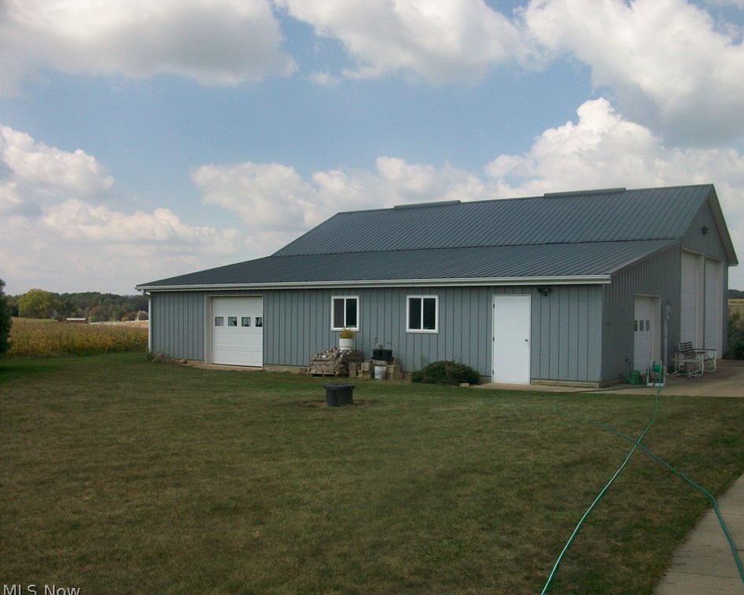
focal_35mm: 34
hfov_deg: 52.8
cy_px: 301
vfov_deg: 43.4
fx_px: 749
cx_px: 403
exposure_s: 1/400
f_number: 5.5
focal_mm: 5.7
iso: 64
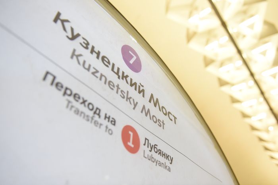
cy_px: 92
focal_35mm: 29
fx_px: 224
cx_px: 139
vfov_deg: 44.9
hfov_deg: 63.7
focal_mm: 29
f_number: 3.2
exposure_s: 1/320
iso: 2500
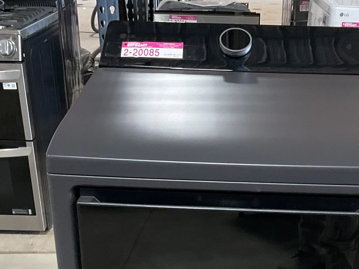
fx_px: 653
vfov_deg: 22.3
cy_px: 277
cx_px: 216
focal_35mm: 63
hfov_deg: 30.7
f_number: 1.8
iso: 200
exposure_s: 1/60
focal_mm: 3
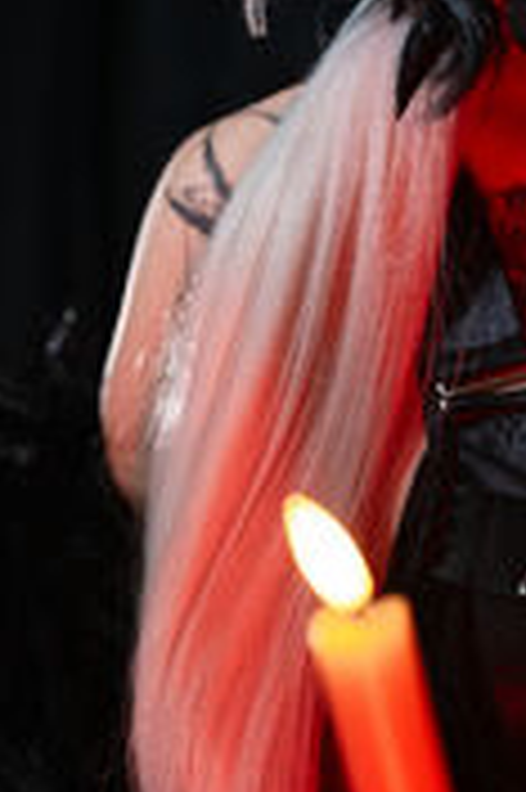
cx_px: 562
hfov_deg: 9.1
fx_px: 3272
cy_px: 263
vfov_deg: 13.8
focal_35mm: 149
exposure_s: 1/125
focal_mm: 50
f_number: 2.8
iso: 500
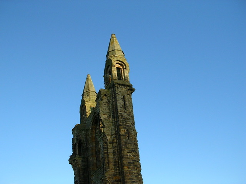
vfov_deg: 37.7
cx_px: 123
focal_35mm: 38
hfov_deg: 49.0
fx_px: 270
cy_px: 92
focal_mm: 5.8
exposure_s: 1/502
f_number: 2.8
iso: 50
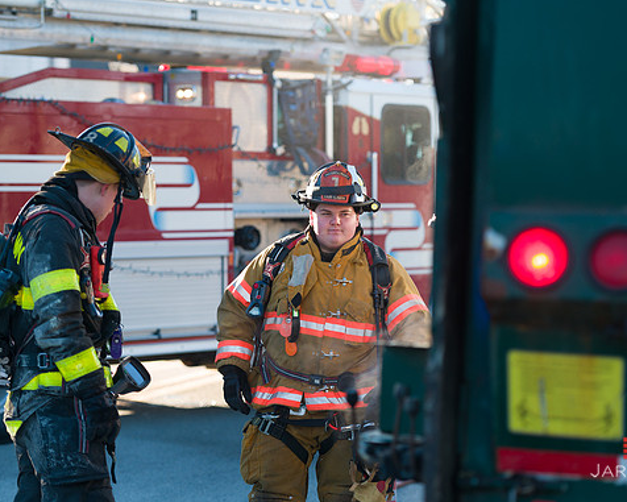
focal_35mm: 120
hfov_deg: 16.0
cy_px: 252
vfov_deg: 12.9
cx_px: 335
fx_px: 2227
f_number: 3.2
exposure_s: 1/500
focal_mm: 105
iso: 200
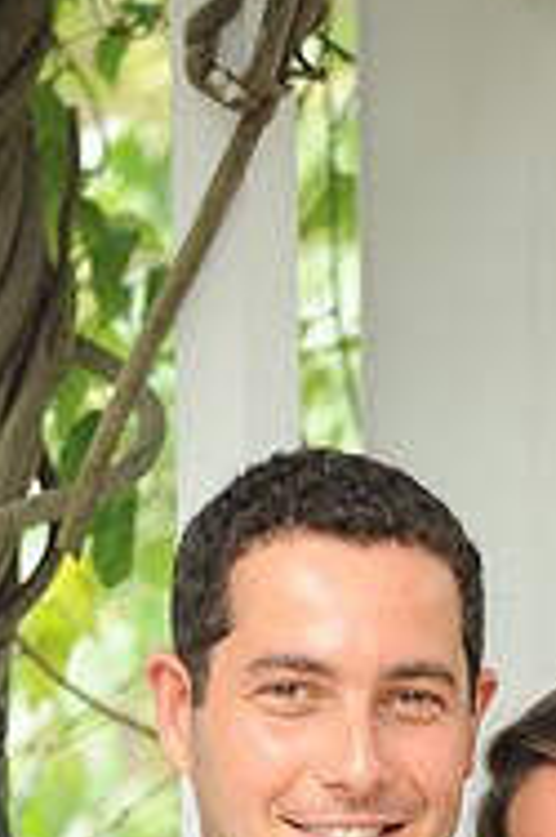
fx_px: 12161
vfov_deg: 3.9
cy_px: 1233
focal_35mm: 524
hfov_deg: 2.6
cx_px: 454
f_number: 5
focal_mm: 170
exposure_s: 1/100
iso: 500
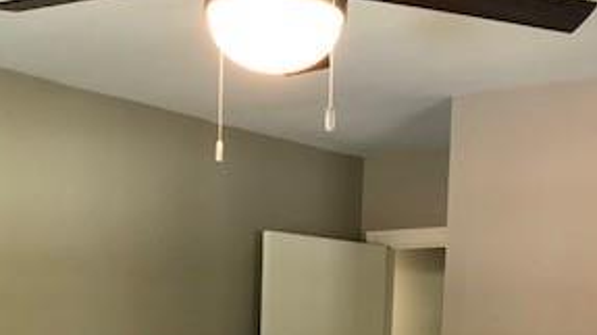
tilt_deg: -6.2
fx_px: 1076
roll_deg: -1.1
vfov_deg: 16.5
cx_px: 283
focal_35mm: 68
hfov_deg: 31.0
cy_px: 460
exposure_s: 1/15
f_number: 1.8
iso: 50
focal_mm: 4
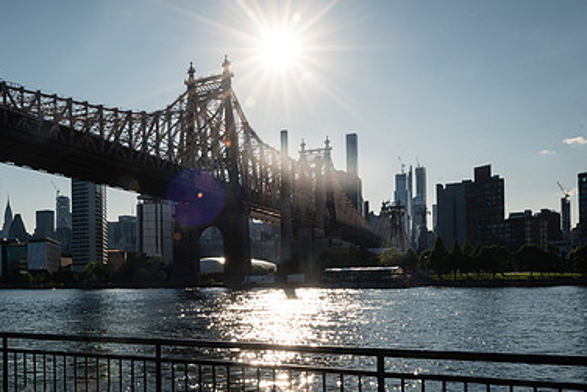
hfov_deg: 50.0
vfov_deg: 35.5
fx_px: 604
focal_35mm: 37
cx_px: 156
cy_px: 271
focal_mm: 24
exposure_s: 1/400
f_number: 18
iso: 200
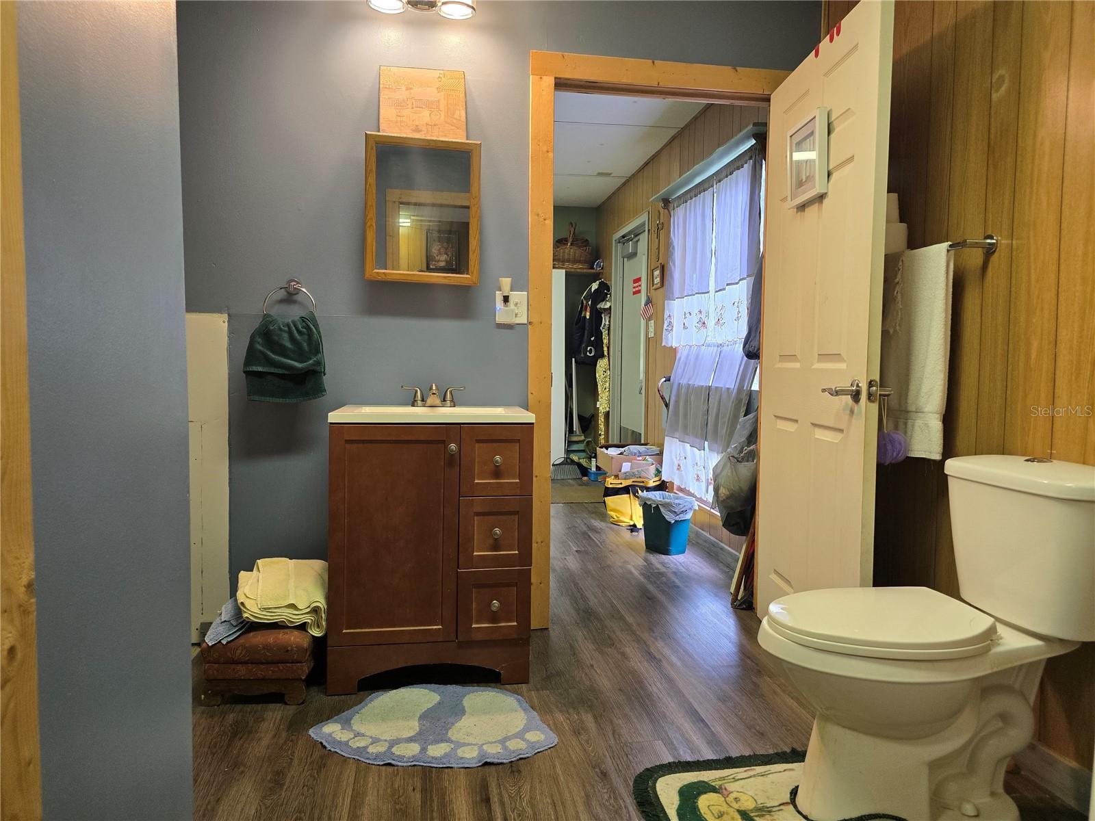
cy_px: 410
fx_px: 728
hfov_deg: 73.9
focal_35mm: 23
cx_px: 548
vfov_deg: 58.9
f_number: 1.7
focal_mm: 6.3
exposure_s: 1/120
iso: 250
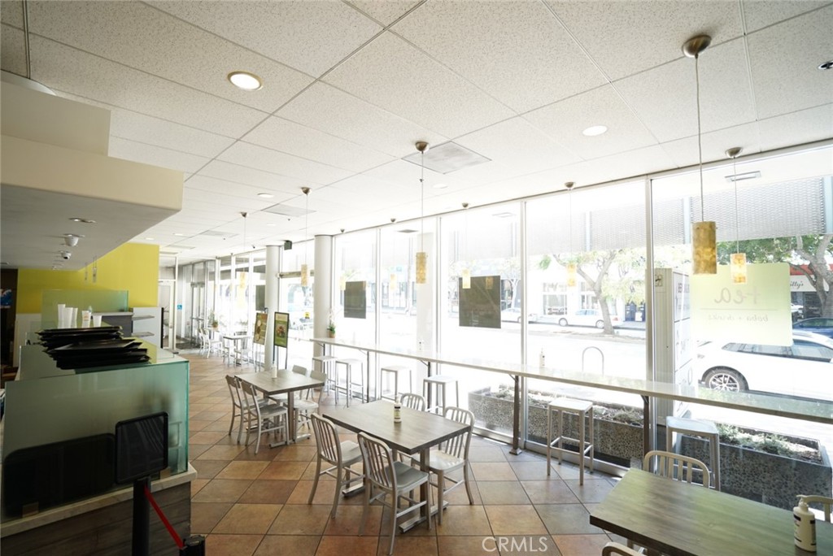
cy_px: 278
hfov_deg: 96.7
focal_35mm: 16
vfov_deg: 73.8
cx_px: 416
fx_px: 370
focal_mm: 16
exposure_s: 1/60
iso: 320
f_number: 4
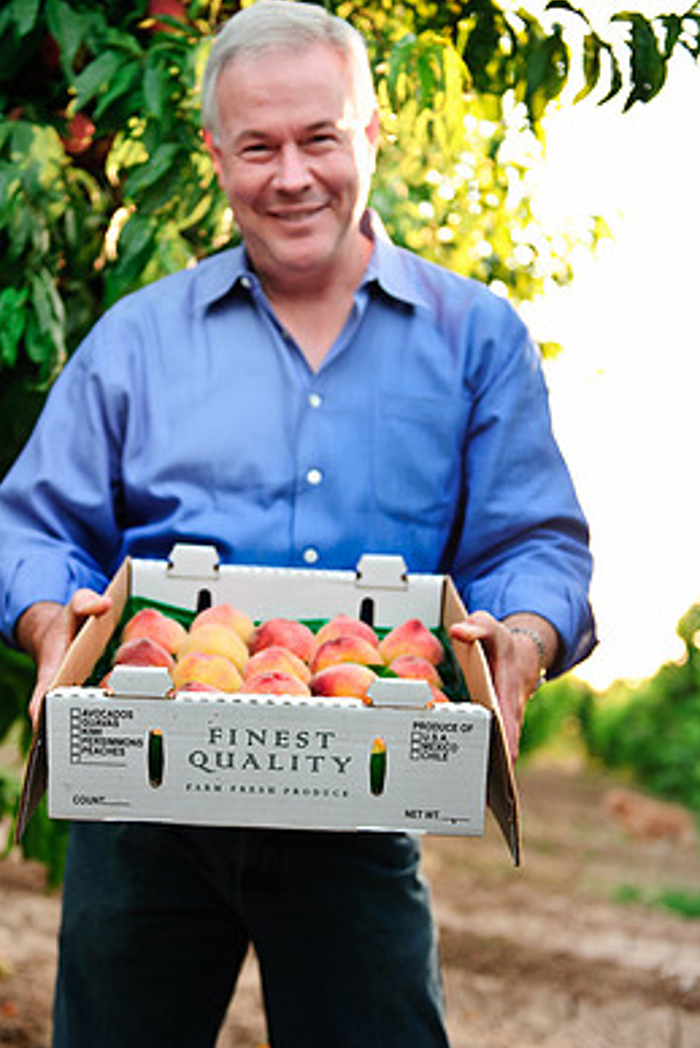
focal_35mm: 51
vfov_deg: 38.8
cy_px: 562
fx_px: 1486
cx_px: 307
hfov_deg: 26.5
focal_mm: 44
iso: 200
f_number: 2.8
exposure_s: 1/125
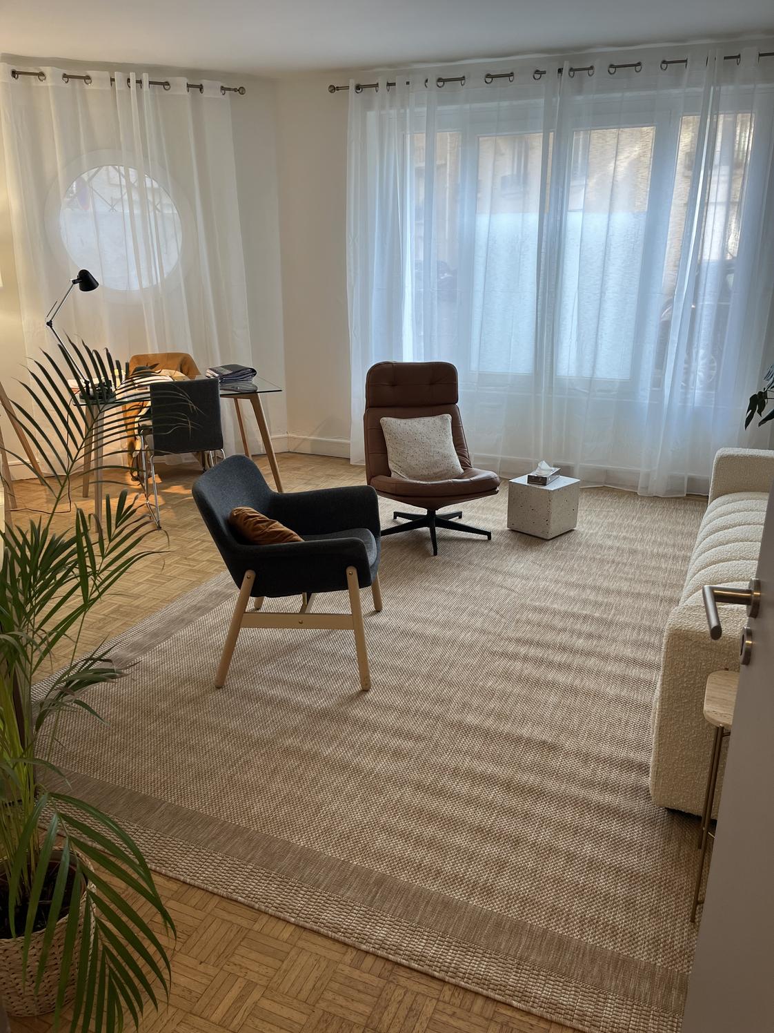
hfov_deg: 53.1
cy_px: 516
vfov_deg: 67.3
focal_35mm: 26
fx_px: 775
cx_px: 387
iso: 80
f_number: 1.6
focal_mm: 5.1
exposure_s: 1/100
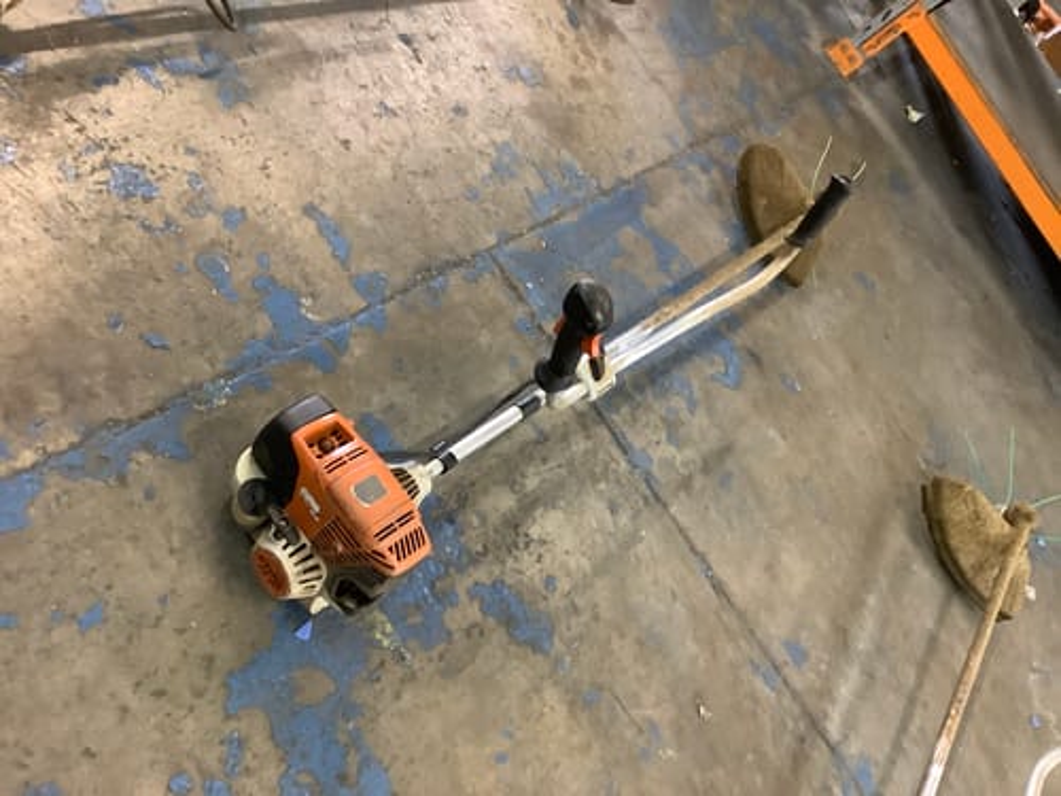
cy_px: 398
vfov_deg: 45.4
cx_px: 530
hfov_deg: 58.4
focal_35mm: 31
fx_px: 950
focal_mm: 3.3
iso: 400
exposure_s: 1/25
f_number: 2.4
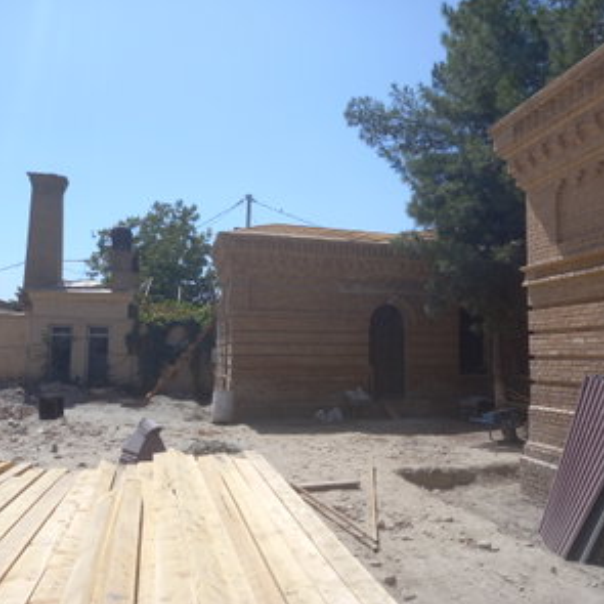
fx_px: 592
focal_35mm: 30
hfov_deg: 53.6
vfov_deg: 54.0
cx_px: 369
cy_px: 305
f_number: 2
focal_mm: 4.6
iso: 25
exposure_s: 1/926
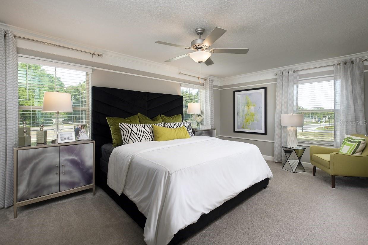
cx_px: 184
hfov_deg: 96.7
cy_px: 122
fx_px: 164
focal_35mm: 16
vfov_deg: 73.7
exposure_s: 1/13
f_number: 8
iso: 200
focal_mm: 16
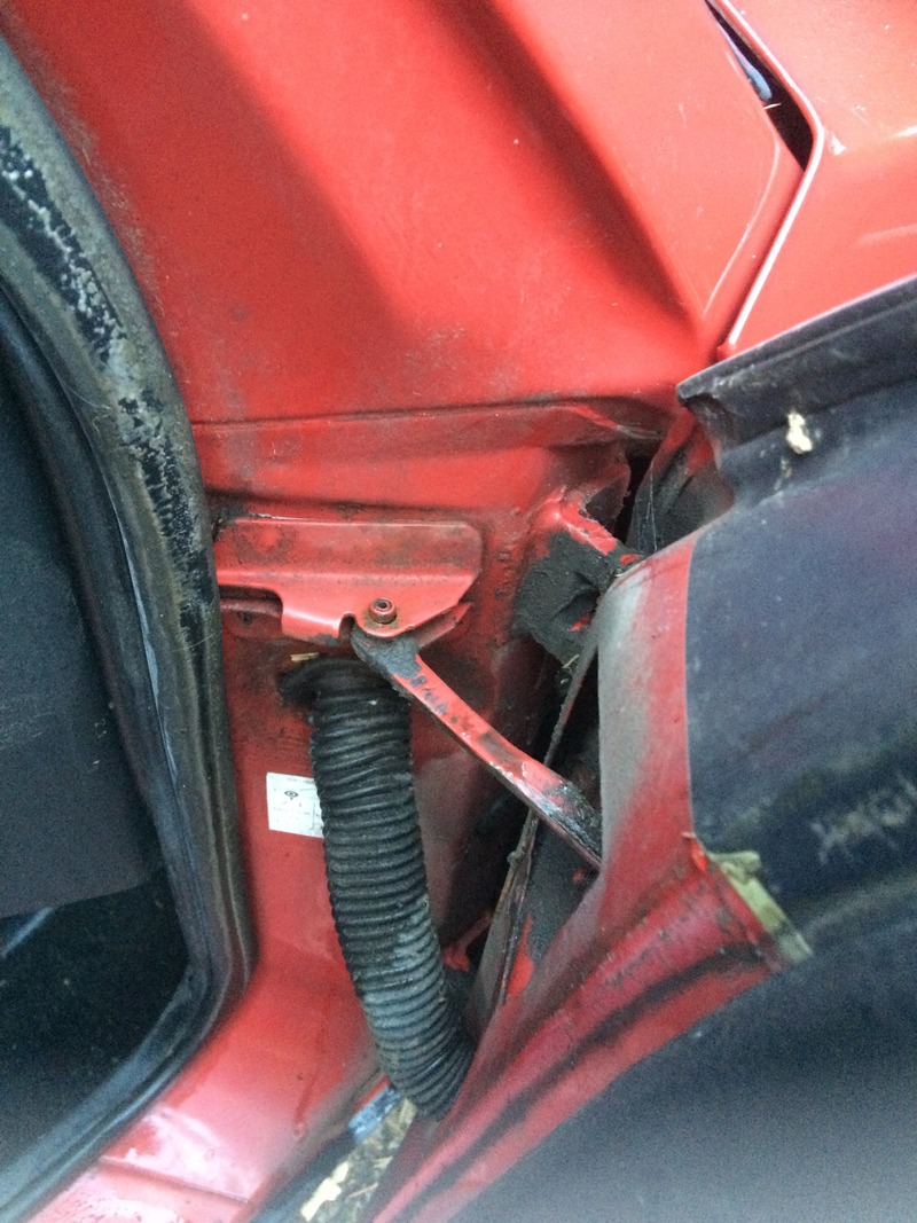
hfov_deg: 48.2
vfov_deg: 61.7
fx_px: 1025
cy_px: 612
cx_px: 458
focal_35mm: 29
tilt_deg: -52.6
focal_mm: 4.15
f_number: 2.2
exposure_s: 1/17
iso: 320
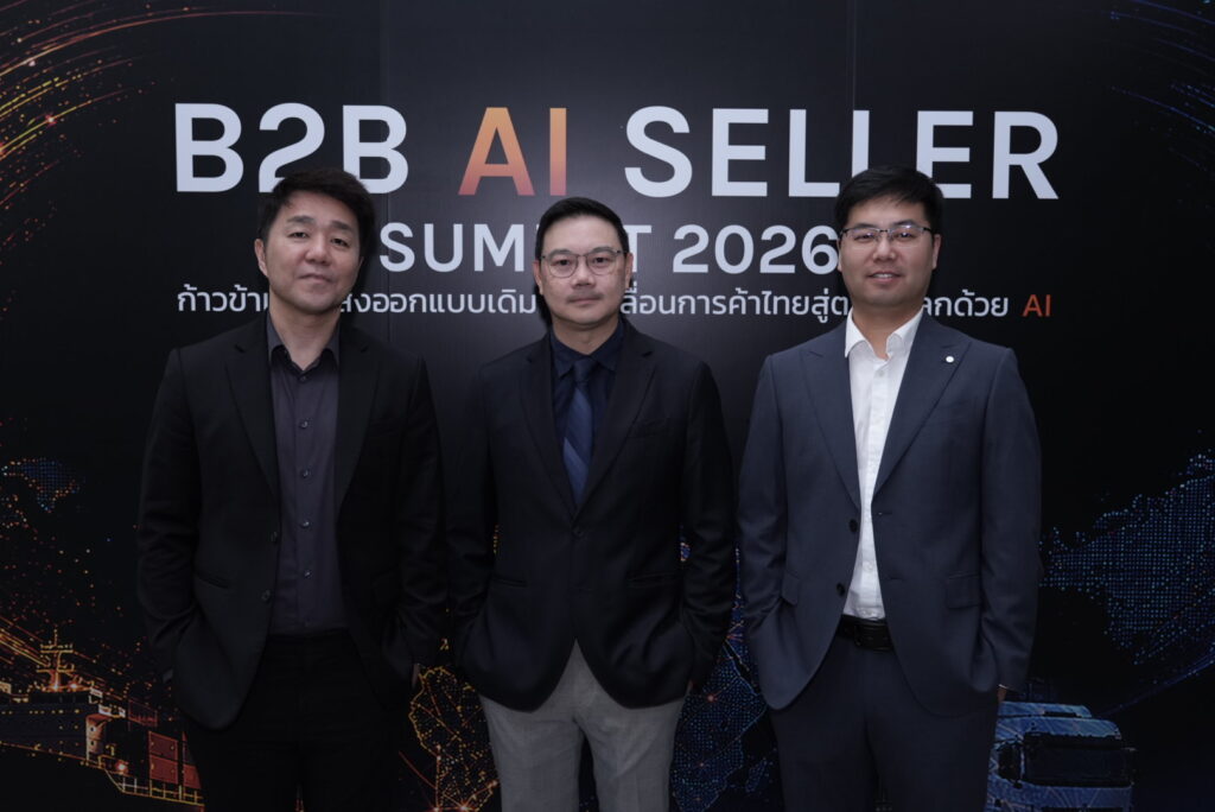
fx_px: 1114
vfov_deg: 40.0
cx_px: 608
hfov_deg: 57.2
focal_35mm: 33
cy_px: 406
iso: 1600
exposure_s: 1/100
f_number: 4
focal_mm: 33
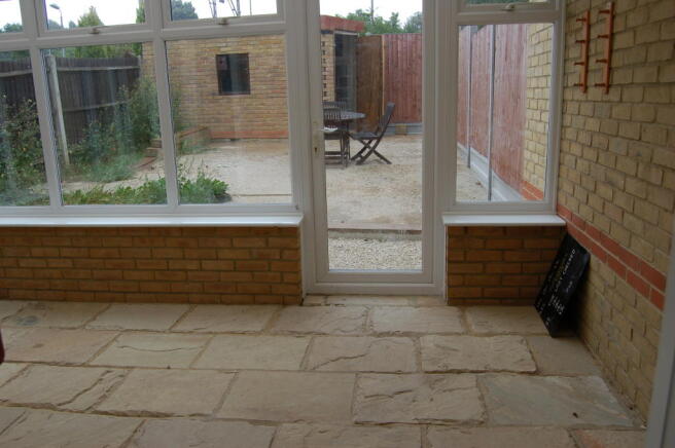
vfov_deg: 45.6
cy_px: 224
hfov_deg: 64.6
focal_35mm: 28
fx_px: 534
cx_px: 338
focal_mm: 19
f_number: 5.6
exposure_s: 1/125
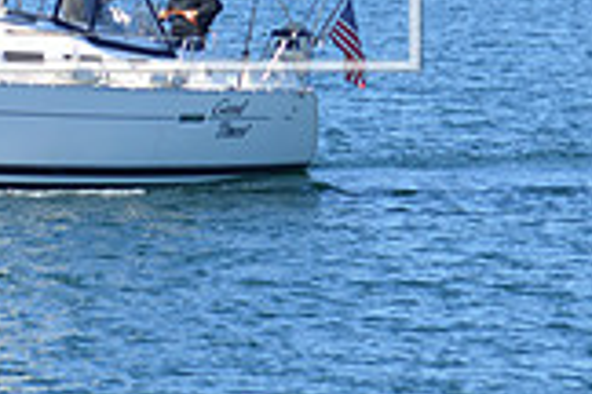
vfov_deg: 2.8
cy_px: -47
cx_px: -102
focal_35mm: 482
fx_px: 7926
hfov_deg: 4.3
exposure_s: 1/250
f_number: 8
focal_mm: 90
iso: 100
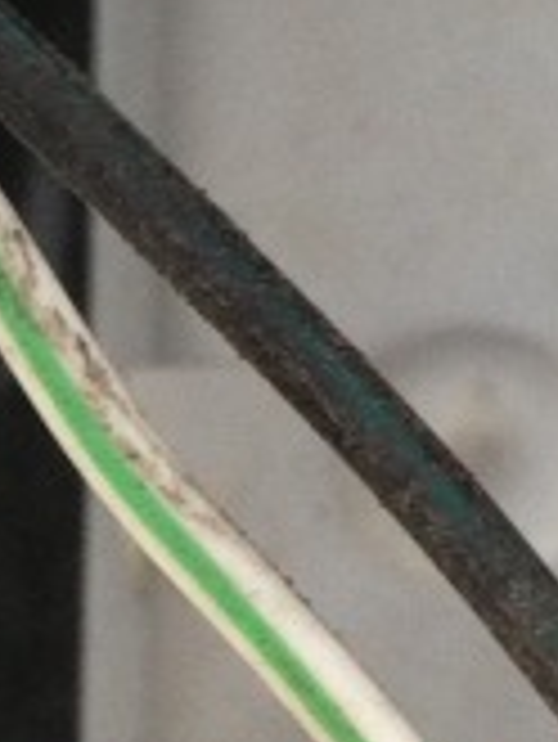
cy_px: 1097
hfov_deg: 6.8
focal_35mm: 217
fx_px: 4658
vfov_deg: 8.9
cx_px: 720
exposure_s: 1/120
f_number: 2.4
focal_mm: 4.3
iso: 100
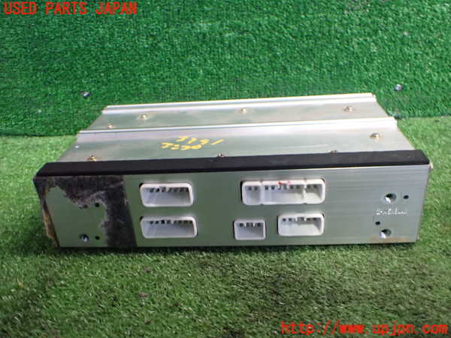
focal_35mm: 30
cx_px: 226
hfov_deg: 60.0
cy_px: 169
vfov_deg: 46.8
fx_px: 391
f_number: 2.3
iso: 800
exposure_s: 1/50
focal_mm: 5.4
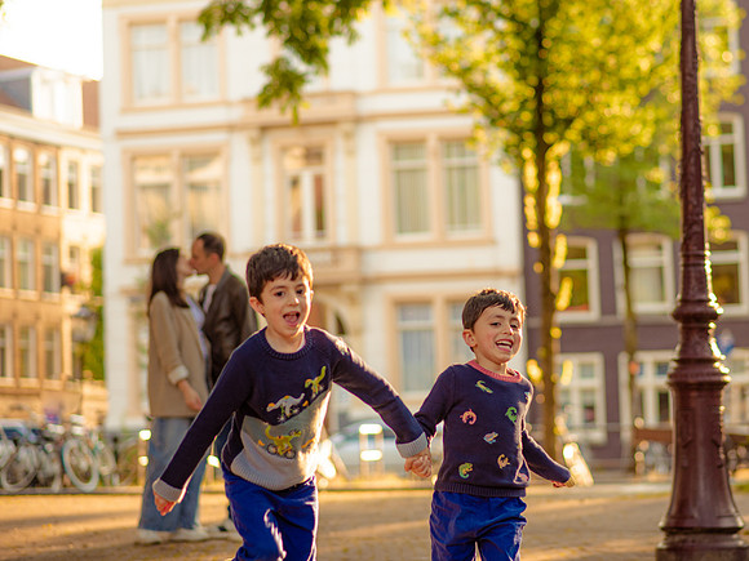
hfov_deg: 18.6
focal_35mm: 105
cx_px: 482
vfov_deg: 14.1
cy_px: 250
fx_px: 2276
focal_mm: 85
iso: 160
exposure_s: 1/640
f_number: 2.2
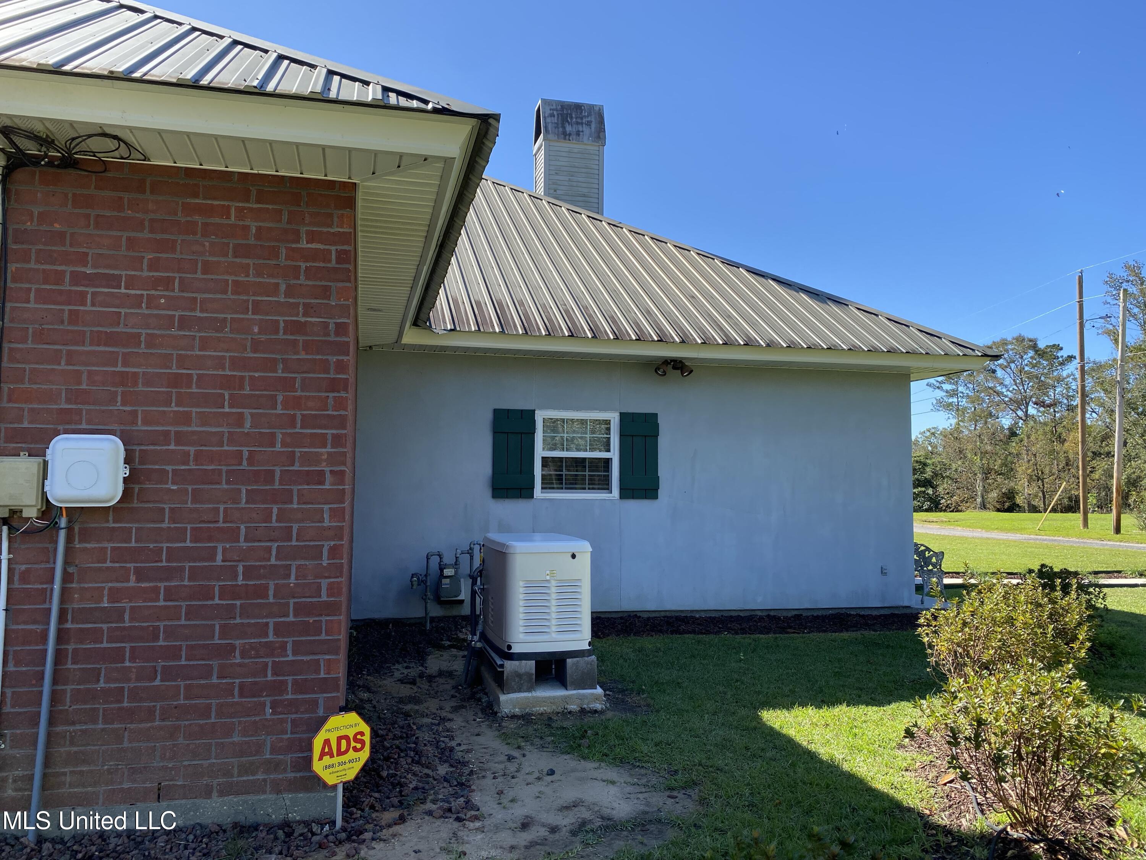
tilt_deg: +1.4
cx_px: 573
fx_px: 861
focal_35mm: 26
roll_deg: -1.6
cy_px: 430
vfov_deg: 53.1
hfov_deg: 67.3
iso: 32
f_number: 1.8
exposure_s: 1/1206
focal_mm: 4.25
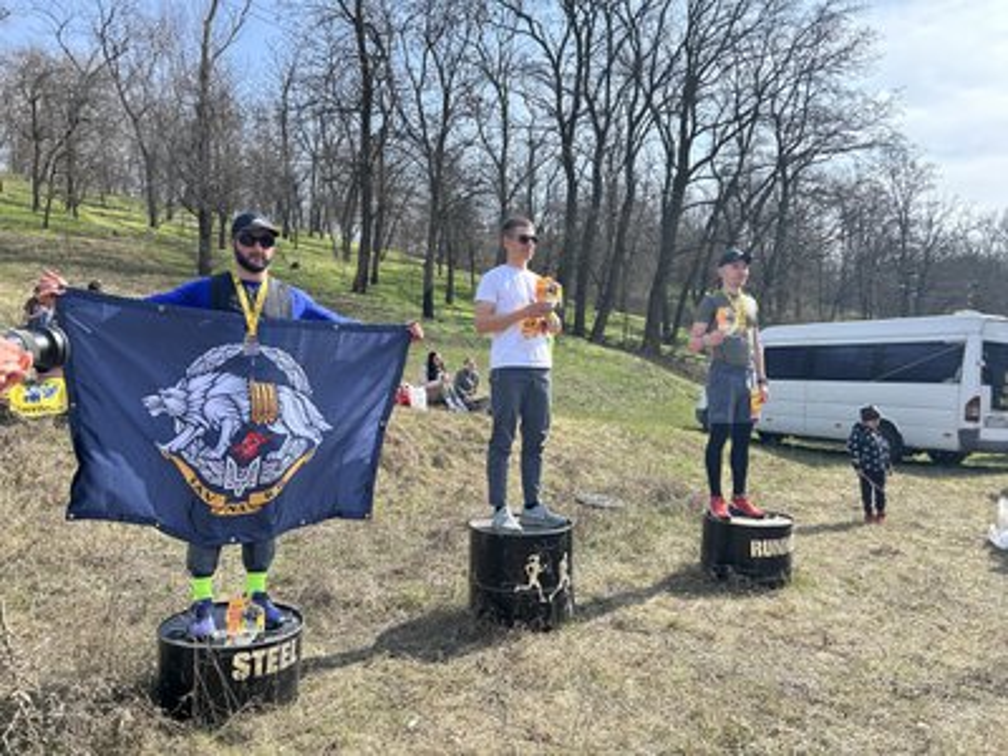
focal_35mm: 26
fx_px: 757
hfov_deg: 67.3
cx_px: 504
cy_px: 378
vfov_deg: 53.1
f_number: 1.5
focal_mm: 5.7
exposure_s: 1/2123
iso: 50
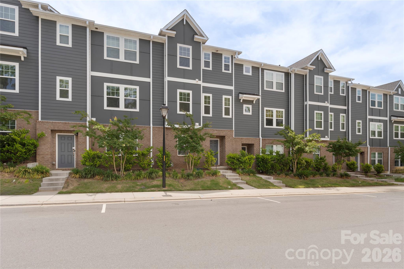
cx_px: 202
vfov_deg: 63.2
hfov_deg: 85.4
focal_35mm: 20
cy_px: 134
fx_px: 219
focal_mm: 19.5
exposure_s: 1/13
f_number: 11
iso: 100
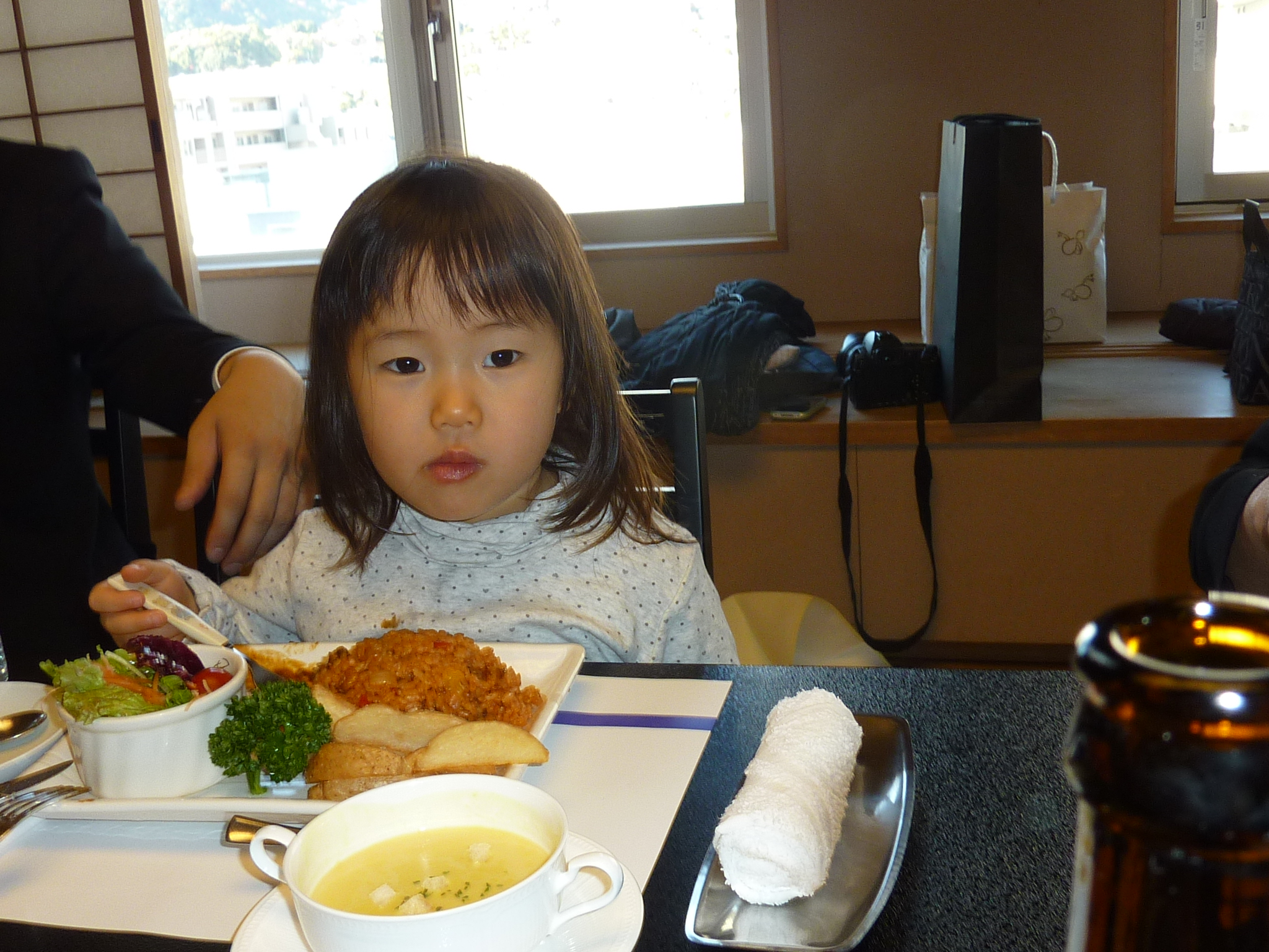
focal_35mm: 36
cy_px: 476
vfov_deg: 39.7
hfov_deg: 51.4
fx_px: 1320
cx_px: 634
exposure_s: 1/30
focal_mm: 4.1
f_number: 3.3
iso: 100
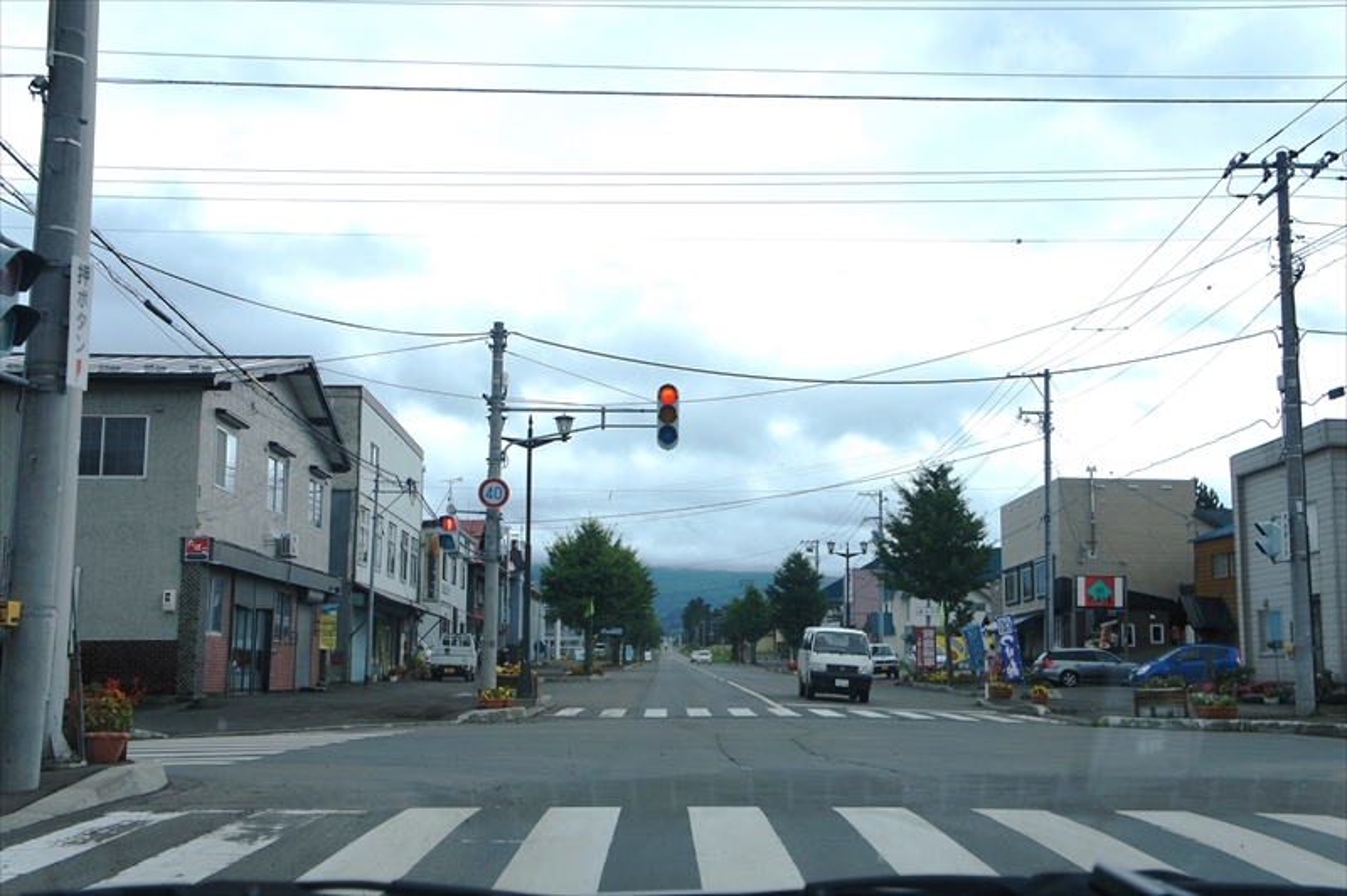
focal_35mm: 40
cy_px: 448
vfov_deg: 33.0
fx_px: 1514
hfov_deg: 48.0
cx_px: 674
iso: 200
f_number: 7.1
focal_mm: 27
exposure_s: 1/500
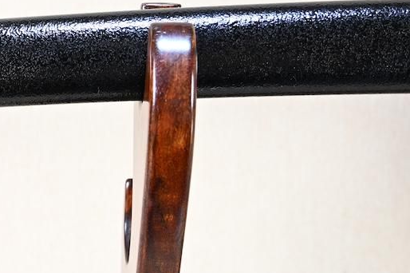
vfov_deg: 17.0
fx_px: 907
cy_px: 69
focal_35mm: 80
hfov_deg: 23.9
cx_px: -34
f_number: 3.5
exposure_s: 1/2
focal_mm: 19.5
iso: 100
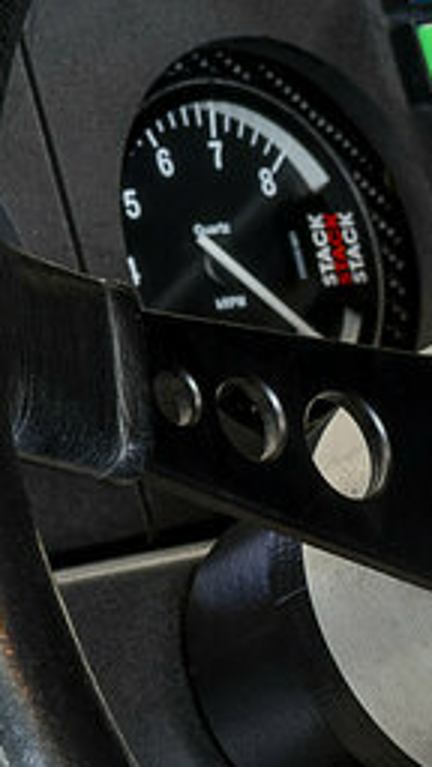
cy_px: 542
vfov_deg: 10.7
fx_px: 4093
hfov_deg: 6.0
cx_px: 405
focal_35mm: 201
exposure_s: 2
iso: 250
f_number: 10
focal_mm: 41
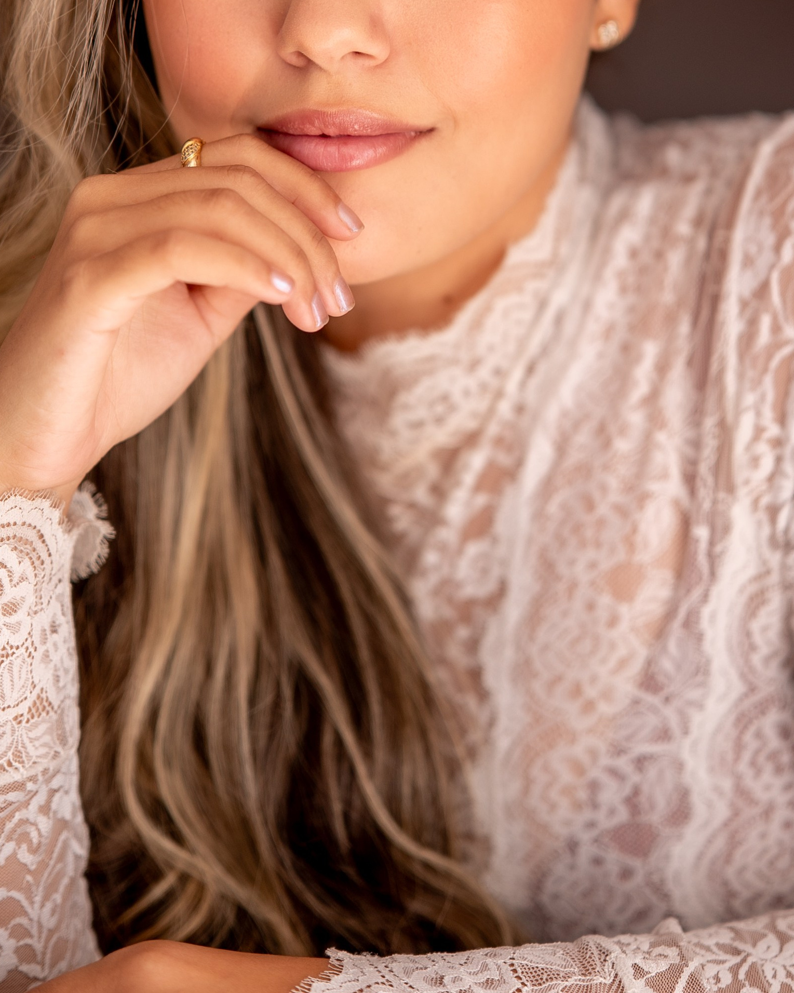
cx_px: 437
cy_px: 173
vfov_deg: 12.0
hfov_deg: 9.7
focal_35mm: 160
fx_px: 4701
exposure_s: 1/250
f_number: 1.4
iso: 100
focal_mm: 85
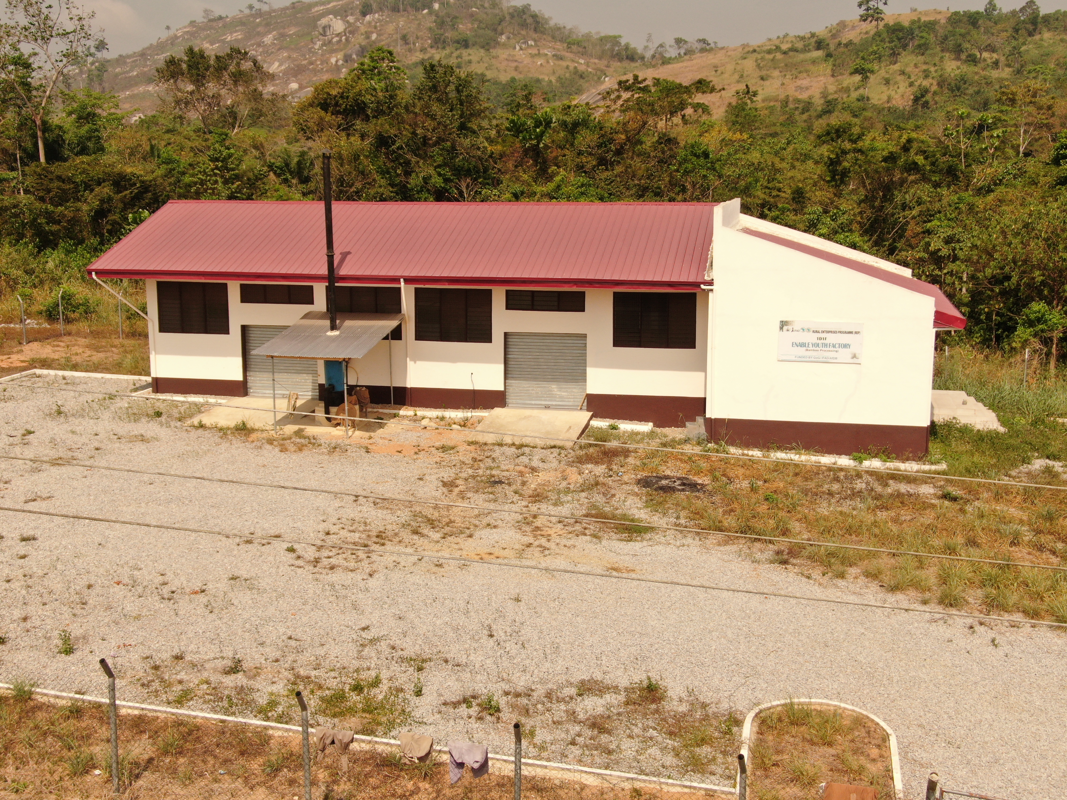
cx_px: 534
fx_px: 1264
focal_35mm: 41
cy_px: 400
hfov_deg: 45.8
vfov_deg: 35.1
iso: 110
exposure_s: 1/1000
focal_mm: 7.07
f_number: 3.5
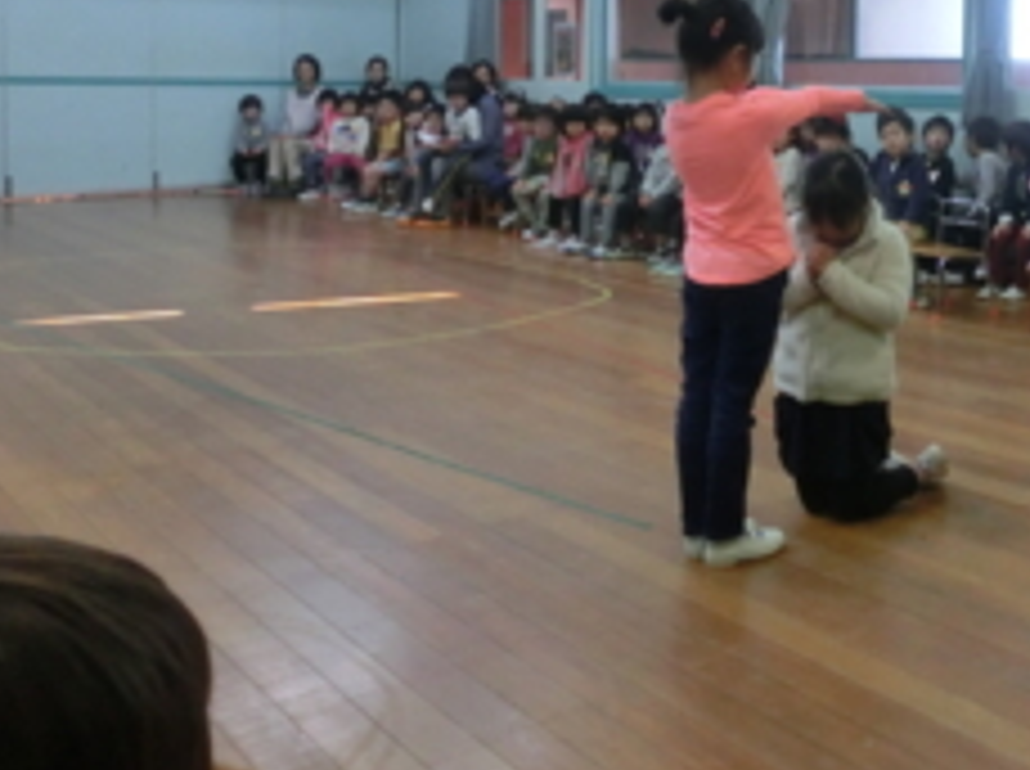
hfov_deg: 43.1
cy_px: 126
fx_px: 1248
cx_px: 801
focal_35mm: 42
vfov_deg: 33.0
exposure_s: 1/125
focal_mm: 4.24
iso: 400
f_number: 3
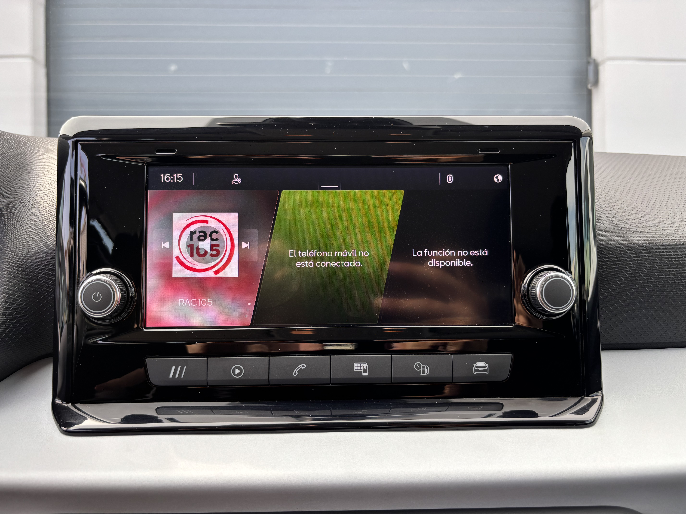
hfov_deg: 67.3
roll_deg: +0.6
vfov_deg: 53.1
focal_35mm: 26
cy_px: 257
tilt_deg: -0.5
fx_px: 515
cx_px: 343
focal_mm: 5.96
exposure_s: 1/126
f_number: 1.6
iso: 32
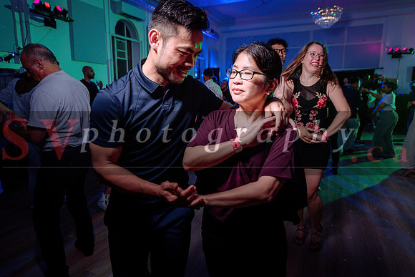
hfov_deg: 73.7
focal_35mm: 24
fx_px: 277
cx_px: 208
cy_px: 138
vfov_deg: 53.2
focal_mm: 24
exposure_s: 1/50
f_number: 3.2
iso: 800
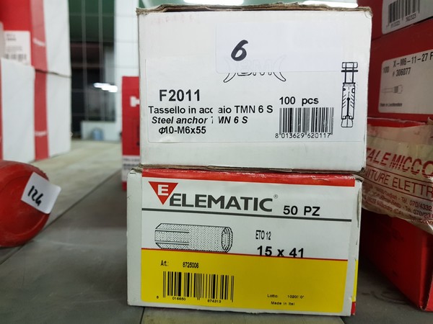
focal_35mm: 26
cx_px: 216
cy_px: 162
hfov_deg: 67.3
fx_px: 325
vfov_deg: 53.1
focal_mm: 4.2
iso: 250
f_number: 1.7
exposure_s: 1/33
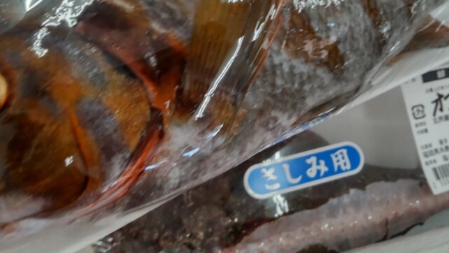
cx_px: 213
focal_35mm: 39
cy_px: 39
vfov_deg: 29.5
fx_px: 464
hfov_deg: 51.6
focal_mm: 3.43
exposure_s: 1/40
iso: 153
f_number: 2
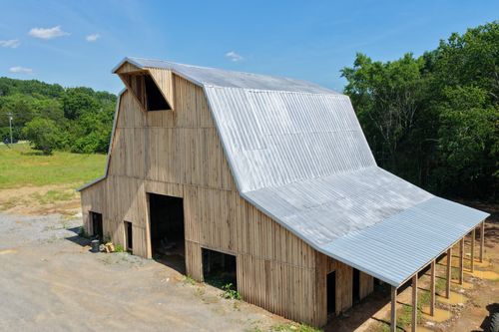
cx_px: 250
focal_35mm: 28
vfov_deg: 46.4
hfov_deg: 65.5
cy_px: 166
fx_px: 388
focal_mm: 14.45
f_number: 2.8
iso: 100
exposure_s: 1/800
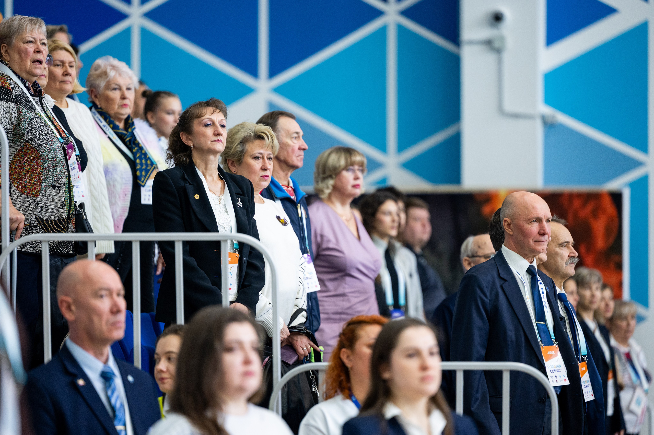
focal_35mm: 210
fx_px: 3817
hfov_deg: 9.8
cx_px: 325
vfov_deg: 6.5
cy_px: 217
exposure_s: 1/640
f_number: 2.8
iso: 1600
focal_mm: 200
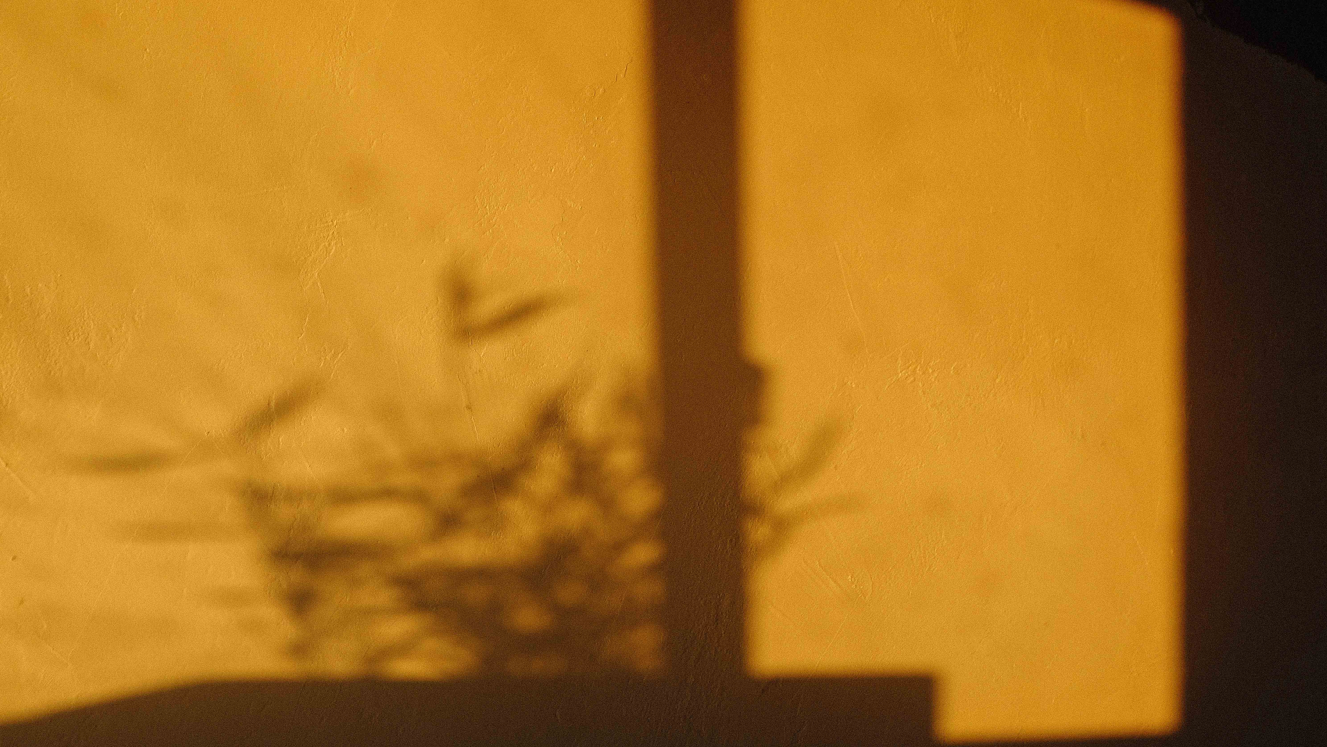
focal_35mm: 54
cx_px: 663
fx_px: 1900
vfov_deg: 22.2
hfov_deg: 38.5
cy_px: 371
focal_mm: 34
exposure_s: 1/180
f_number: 5.6
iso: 200
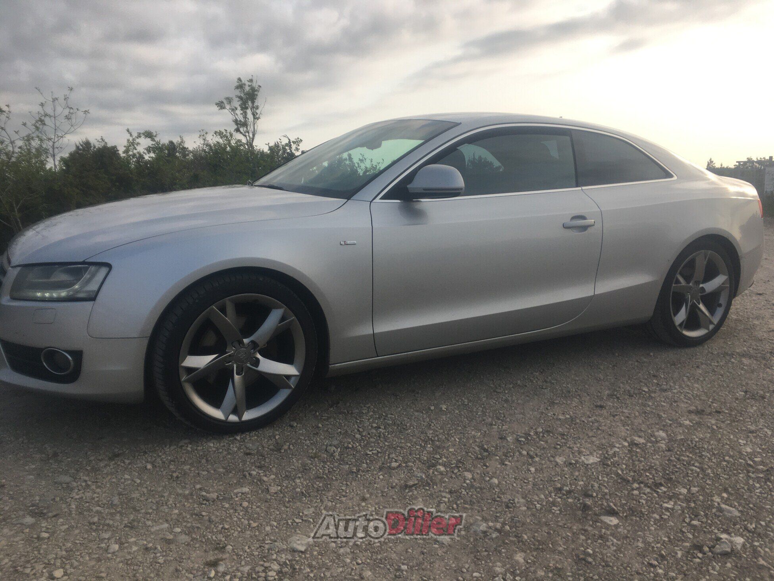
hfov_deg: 61.7
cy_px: 290
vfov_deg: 48.2
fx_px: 649
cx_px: 387
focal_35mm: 29
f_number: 2.2
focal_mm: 4.15
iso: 25
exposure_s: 1/1131
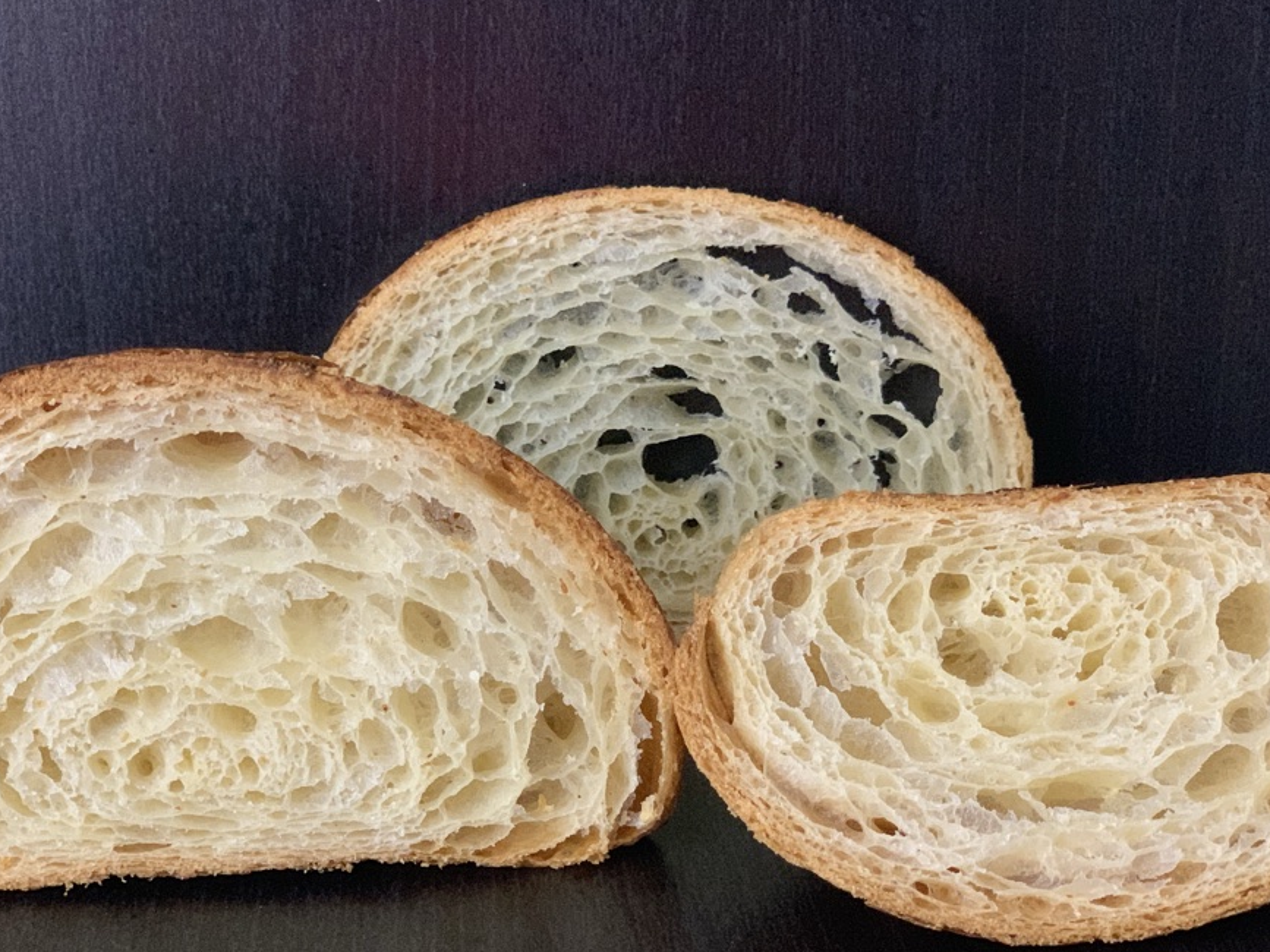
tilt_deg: -20.1
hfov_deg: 27.0
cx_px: 615
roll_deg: -1.1
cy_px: 511
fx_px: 2641
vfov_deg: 20.4
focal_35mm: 72
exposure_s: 1/50
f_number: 2.4
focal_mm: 6
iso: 400
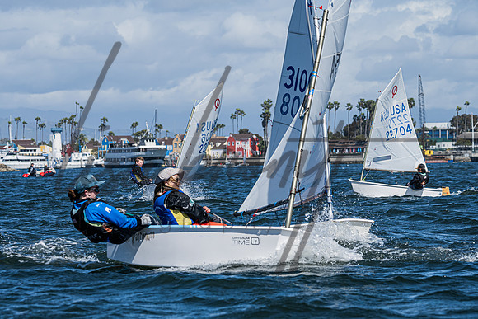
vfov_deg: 7.4
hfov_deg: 11.1
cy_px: 191
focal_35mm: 186
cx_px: 214
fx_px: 2466
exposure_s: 1/1000
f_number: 8
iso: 320
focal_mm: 155
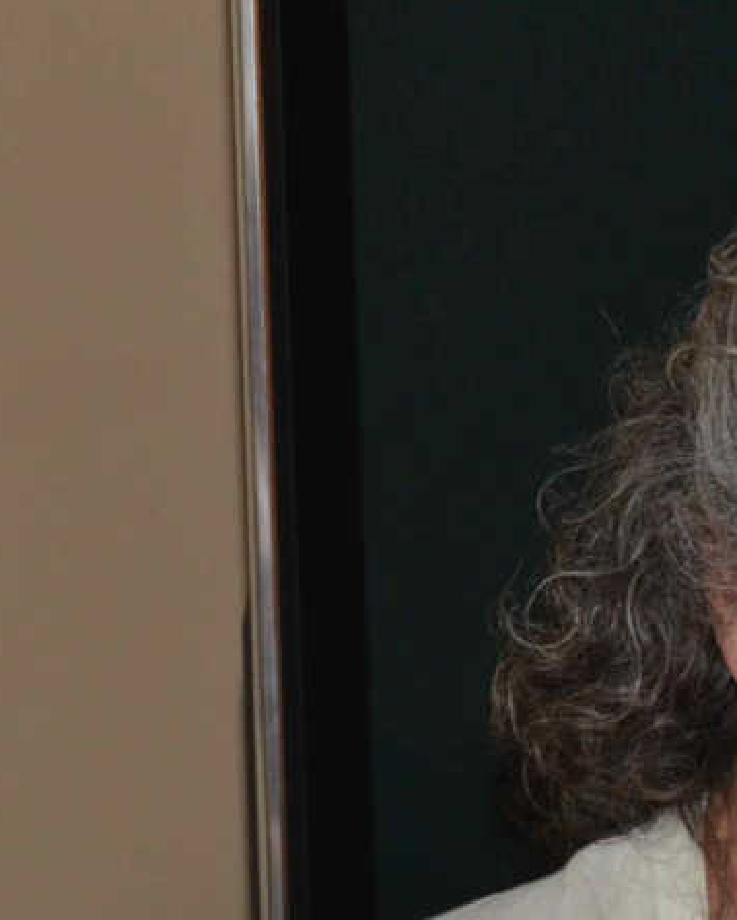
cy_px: 988
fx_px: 9634
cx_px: 838
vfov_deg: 5.5
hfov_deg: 4.4
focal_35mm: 354
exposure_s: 1/60
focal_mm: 75
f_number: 8
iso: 1250
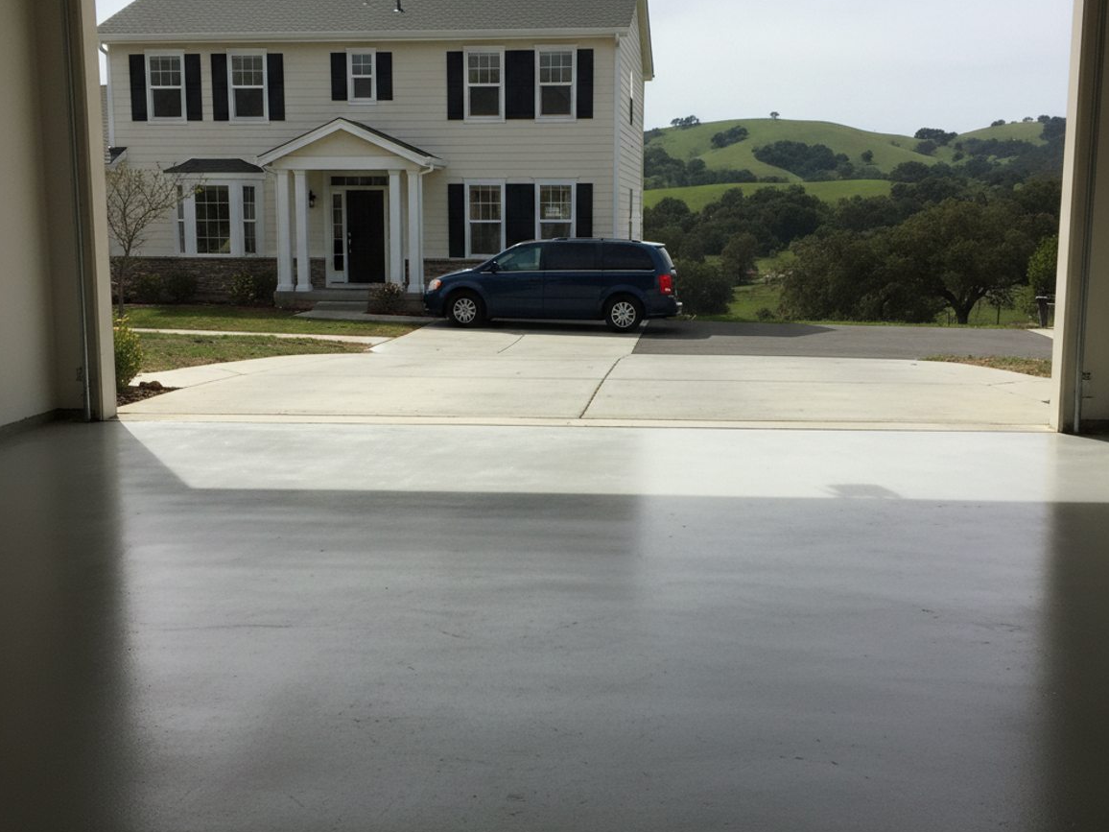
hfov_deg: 65.3
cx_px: 536
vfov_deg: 51.4
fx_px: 865
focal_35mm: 27
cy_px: 410
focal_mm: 5.7
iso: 538
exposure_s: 1/700
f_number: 1.5
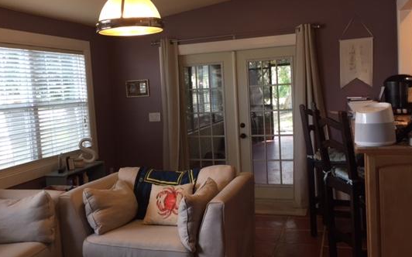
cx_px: 194
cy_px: 122
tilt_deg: -3.9
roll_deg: +3.2
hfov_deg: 52.7
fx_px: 415
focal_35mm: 37
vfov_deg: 34.4
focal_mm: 4.15
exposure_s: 1/30
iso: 64
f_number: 2.2
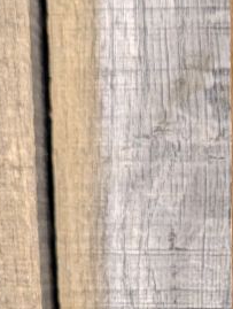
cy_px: 442
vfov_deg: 15.8
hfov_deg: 12.5
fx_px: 1037
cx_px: 288
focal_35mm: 116
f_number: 1.68
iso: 240
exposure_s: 1/24
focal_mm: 6.9
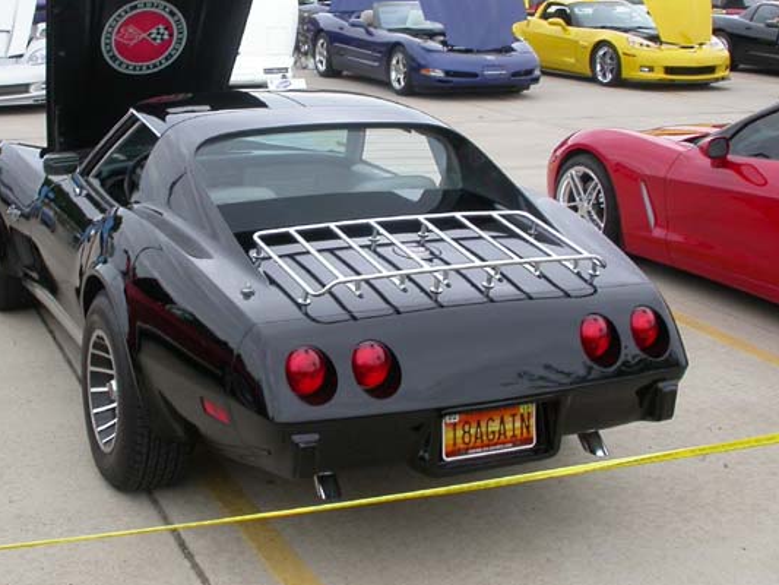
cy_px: 203
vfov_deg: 25.6
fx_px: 1283
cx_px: 289
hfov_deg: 33.6
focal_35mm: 57
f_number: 6
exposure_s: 1/173
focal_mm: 7.85
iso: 100
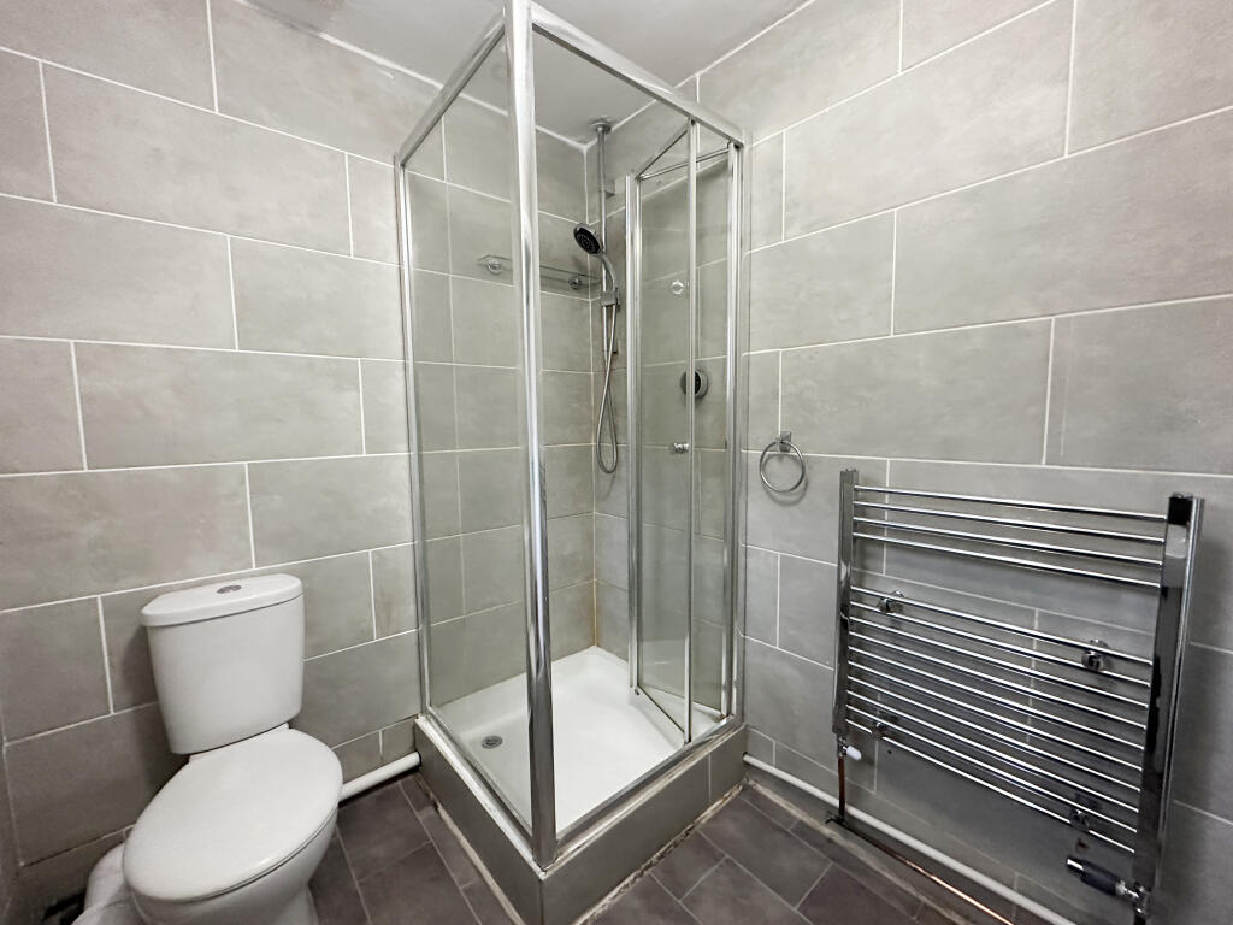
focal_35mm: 14
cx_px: 616
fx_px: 499
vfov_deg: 85.7
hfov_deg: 102.1
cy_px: 462
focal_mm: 2.22
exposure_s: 1/50
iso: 640
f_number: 2.2
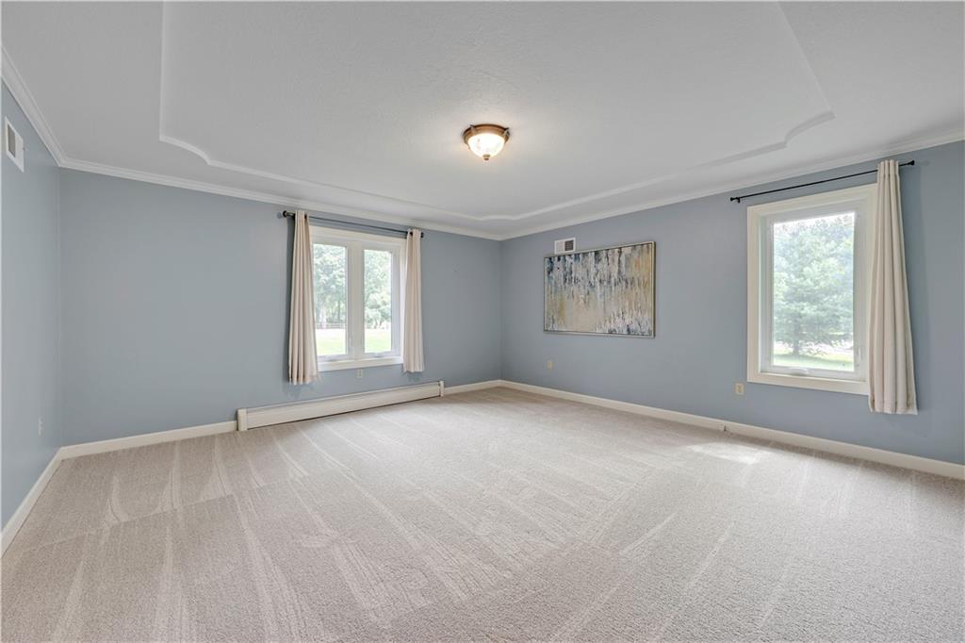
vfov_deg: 81.2
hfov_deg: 104.3
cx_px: 482
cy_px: 322
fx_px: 375
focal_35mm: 14
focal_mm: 14
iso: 100
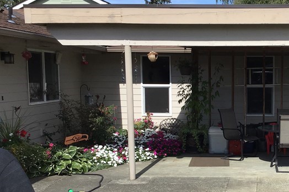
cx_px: 256
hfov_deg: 30.6
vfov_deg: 21.4
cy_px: 139
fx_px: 506
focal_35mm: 63
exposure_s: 1/1314
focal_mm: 3.3
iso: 25
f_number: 2.4
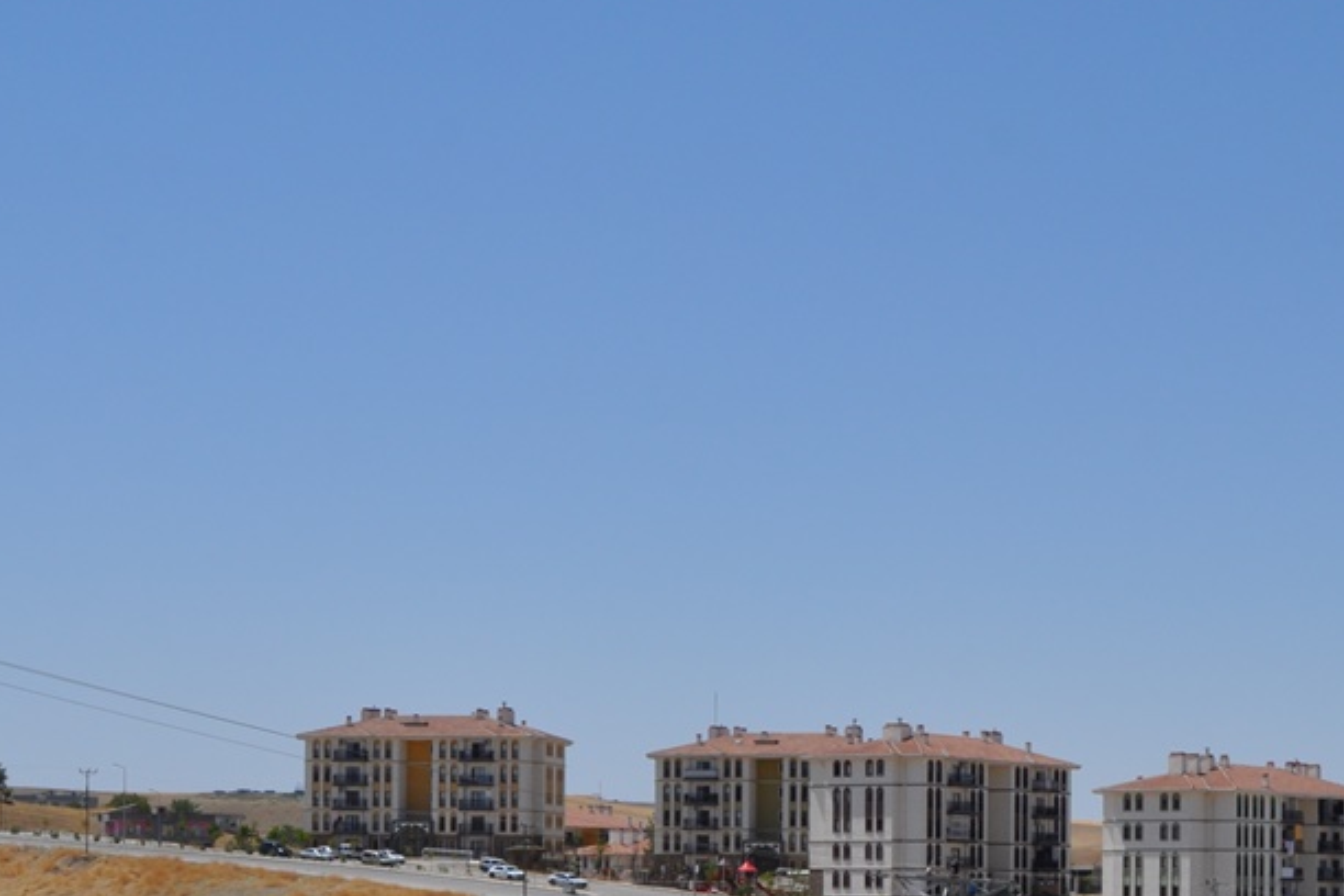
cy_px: 931
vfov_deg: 19.6
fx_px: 2501
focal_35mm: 67
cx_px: 1359
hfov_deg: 28.2
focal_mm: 20
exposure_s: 1/400
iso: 200
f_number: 10
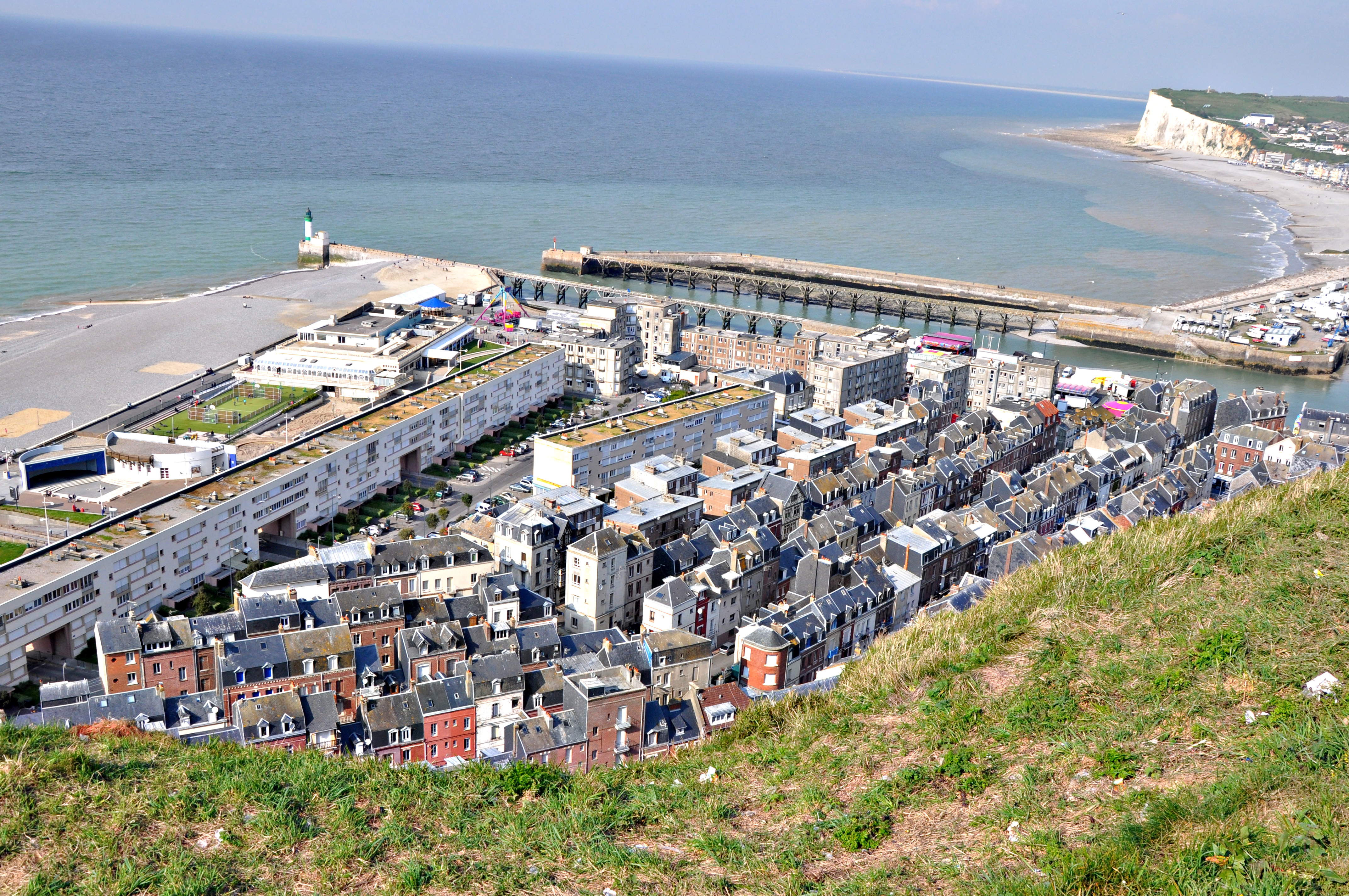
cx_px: 674
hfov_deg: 59.6
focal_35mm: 32
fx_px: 1179
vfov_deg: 41.6
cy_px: 448
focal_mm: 21
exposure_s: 1/500
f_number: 11
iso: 400
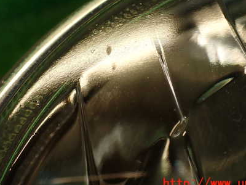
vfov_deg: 29.9
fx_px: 341
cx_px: 117
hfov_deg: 39.6
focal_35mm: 48
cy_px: 53
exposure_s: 1/60
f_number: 2.4
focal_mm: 5.79
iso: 125
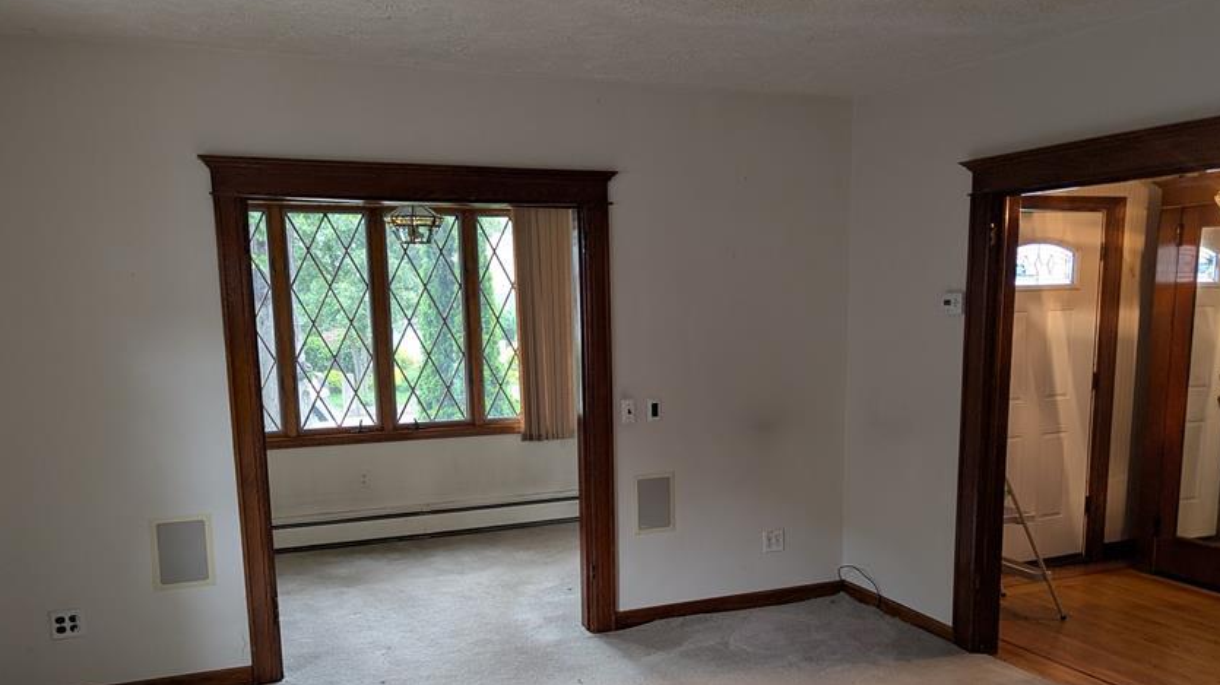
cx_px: 638
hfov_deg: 61.0
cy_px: 481
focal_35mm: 32
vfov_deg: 36.1
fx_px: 1035
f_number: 1.85
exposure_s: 1/30
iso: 69
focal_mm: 6.81
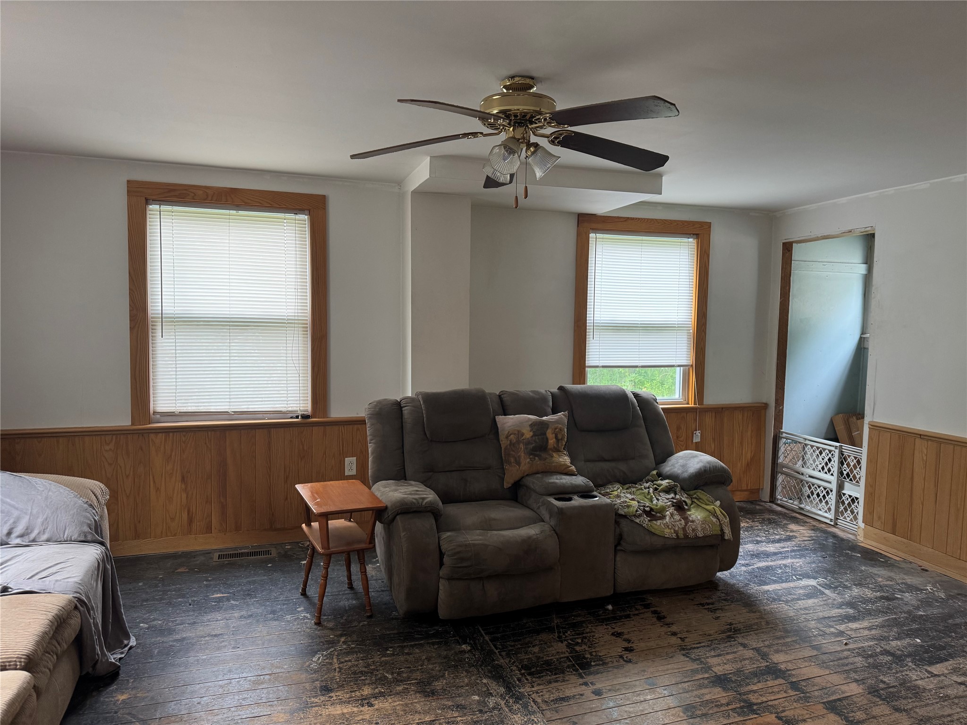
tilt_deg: -4.1
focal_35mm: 24
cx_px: 484
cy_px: 362
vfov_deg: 56.8
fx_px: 670
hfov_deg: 71.6
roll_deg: -1.5
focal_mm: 6.76
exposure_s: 1/60
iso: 250
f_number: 1.78
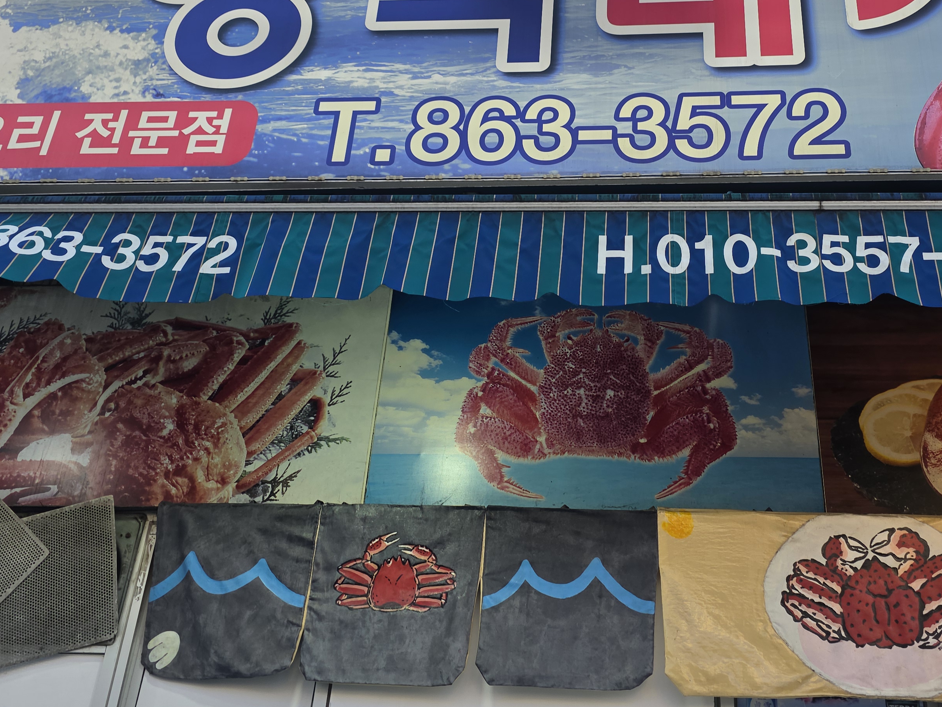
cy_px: 237
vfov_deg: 37.3
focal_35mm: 38
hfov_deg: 48.6
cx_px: 582
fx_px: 1034
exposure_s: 1/123
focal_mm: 6.3
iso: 12
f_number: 1.7
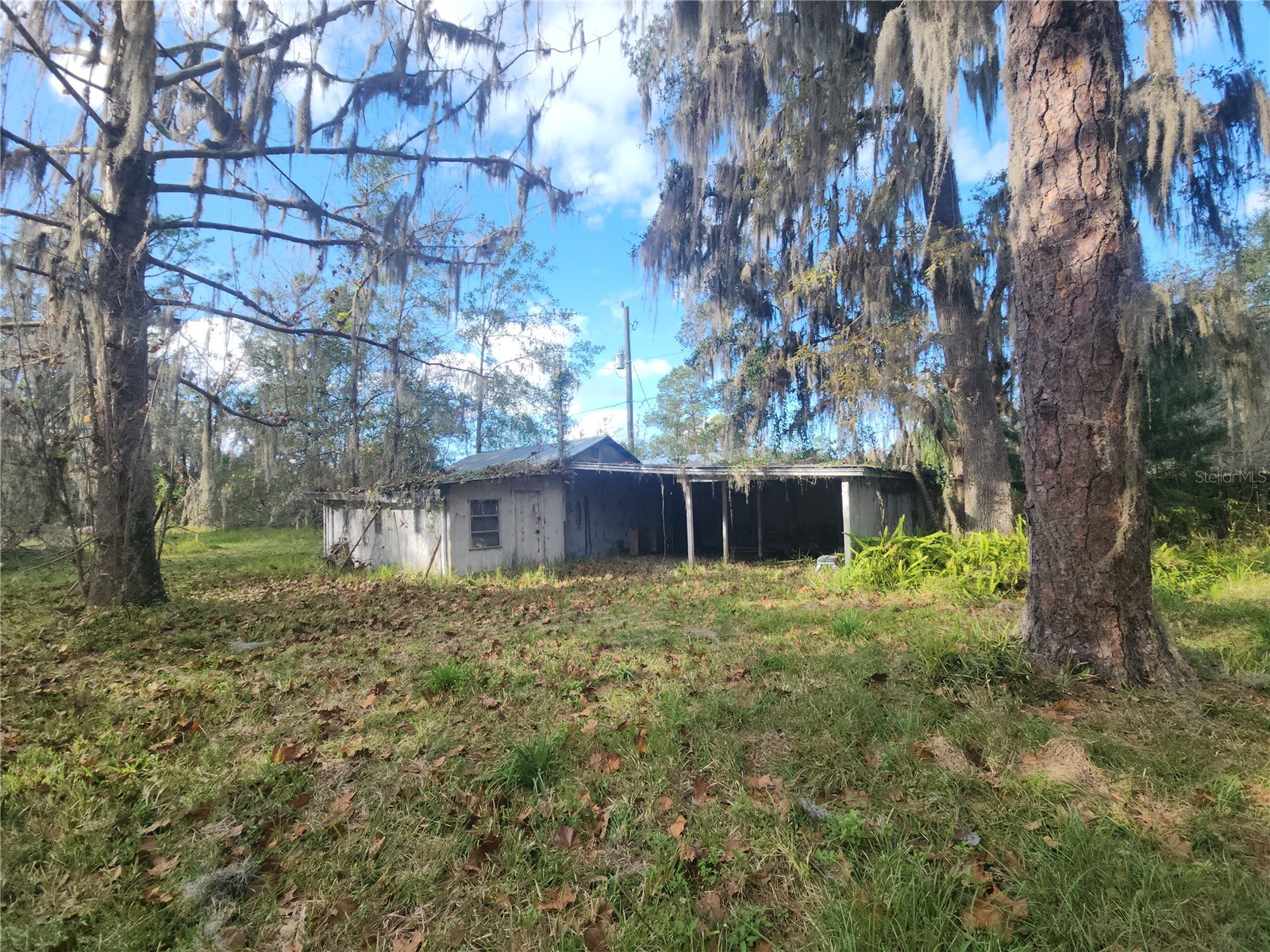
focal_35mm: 13
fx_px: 477
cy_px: 476
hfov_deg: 106.2
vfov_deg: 89.9
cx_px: 635
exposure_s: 1/421
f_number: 2.2
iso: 50
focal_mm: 2.2
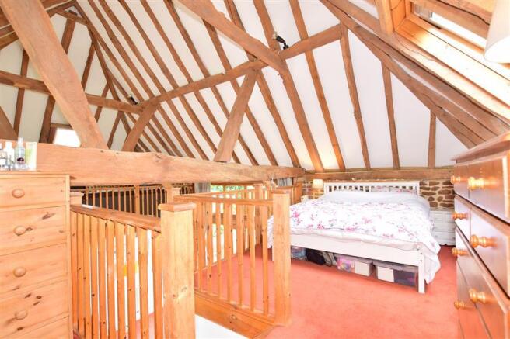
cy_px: 170
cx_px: 255
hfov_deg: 95.0
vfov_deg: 72.0
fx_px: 234
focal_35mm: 16
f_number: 5.6
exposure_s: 1/10
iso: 400
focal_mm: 11
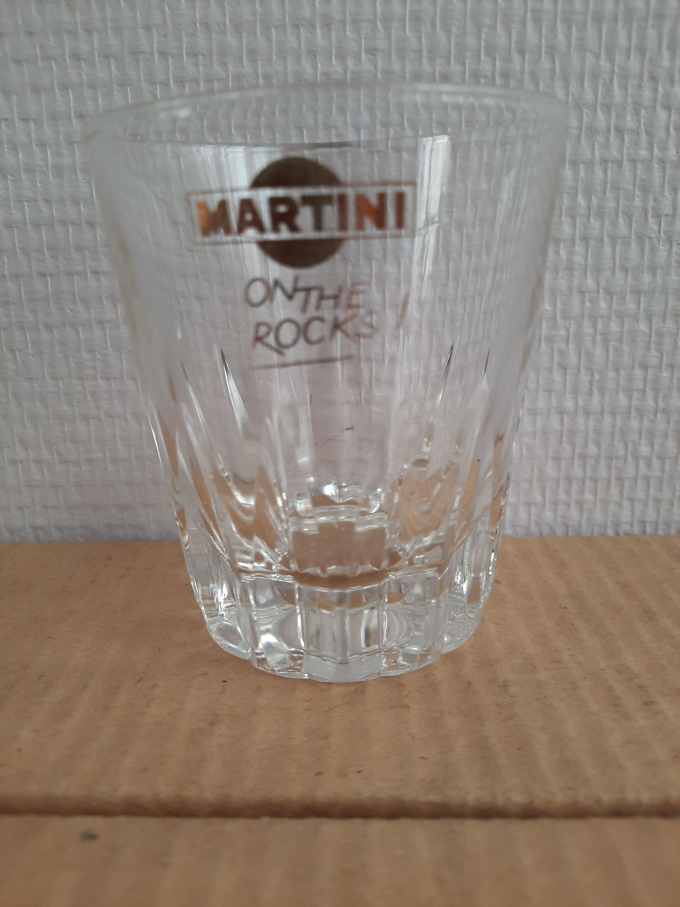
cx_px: 340
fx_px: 655
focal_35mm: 25
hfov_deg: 54.9
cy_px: 454
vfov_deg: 69.4
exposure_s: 1/50
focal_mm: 4.6
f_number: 2
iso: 200
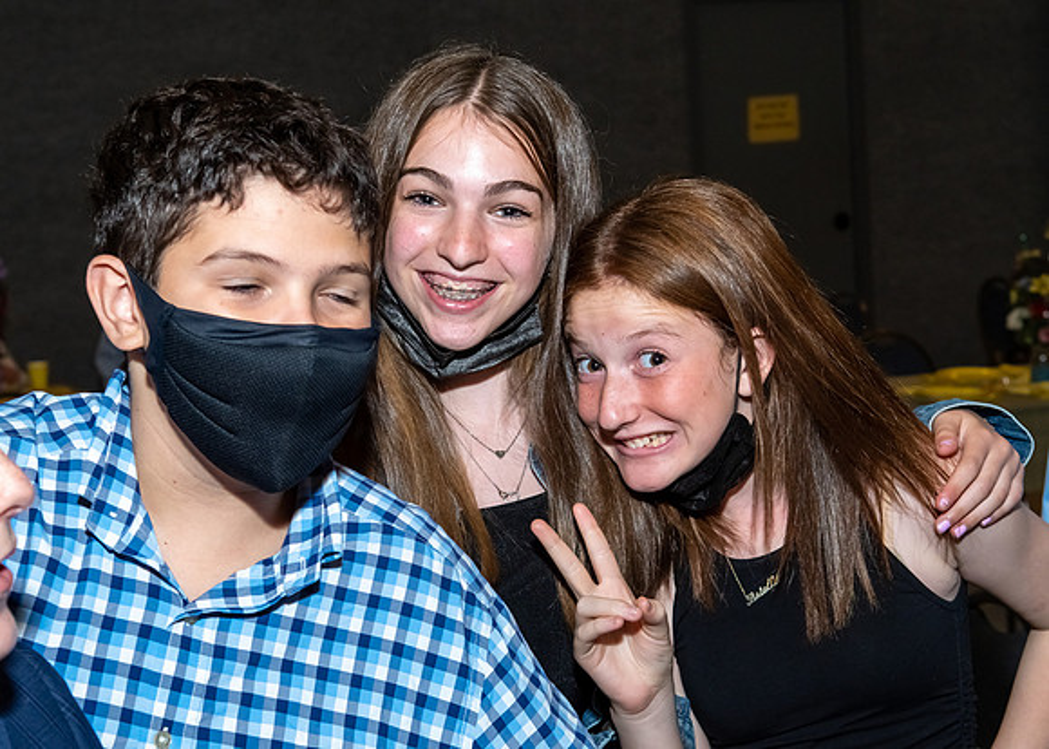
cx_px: 554
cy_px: 429
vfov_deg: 20.0
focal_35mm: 71
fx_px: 2124
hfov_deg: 27.7
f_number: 5.6
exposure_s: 1/250
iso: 500
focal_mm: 38
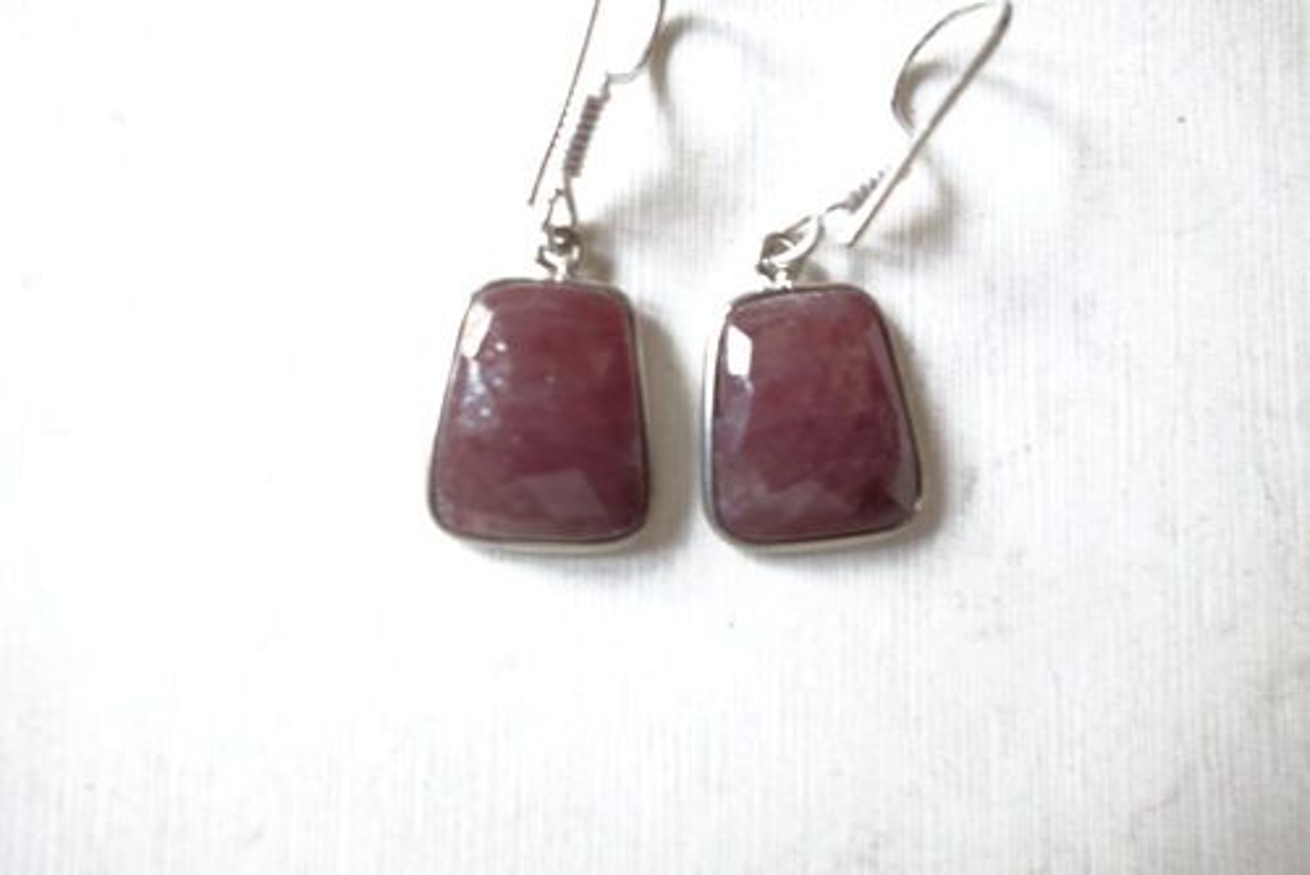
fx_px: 1019
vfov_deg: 46.5
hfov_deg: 65.4
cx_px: 655
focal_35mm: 28
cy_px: 438
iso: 125
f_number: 4
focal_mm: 10.4
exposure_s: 1/6
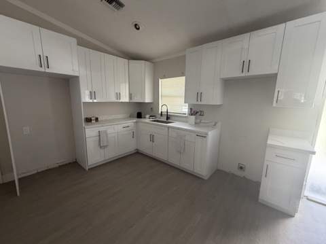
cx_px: 163
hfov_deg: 102.1
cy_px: 122
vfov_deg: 85.6
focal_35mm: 14
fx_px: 132
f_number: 2.2
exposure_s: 1/85
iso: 320
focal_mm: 2.22
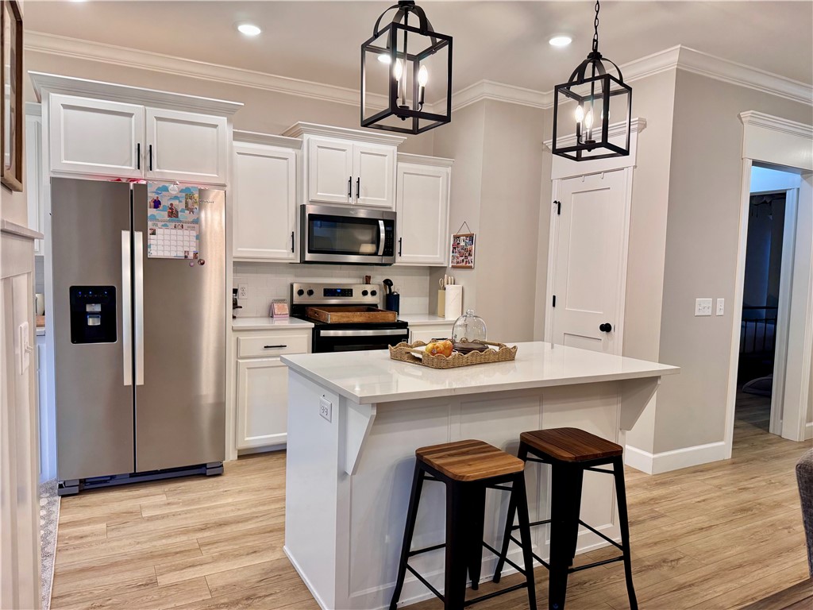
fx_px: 564
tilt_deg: -4.8
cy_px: 305
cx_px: 406
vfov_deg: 56.8
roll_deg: -2.1
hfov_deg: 71.6
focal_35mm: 24
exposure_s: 1/120
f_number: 1.78
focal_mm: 6.76
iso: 160
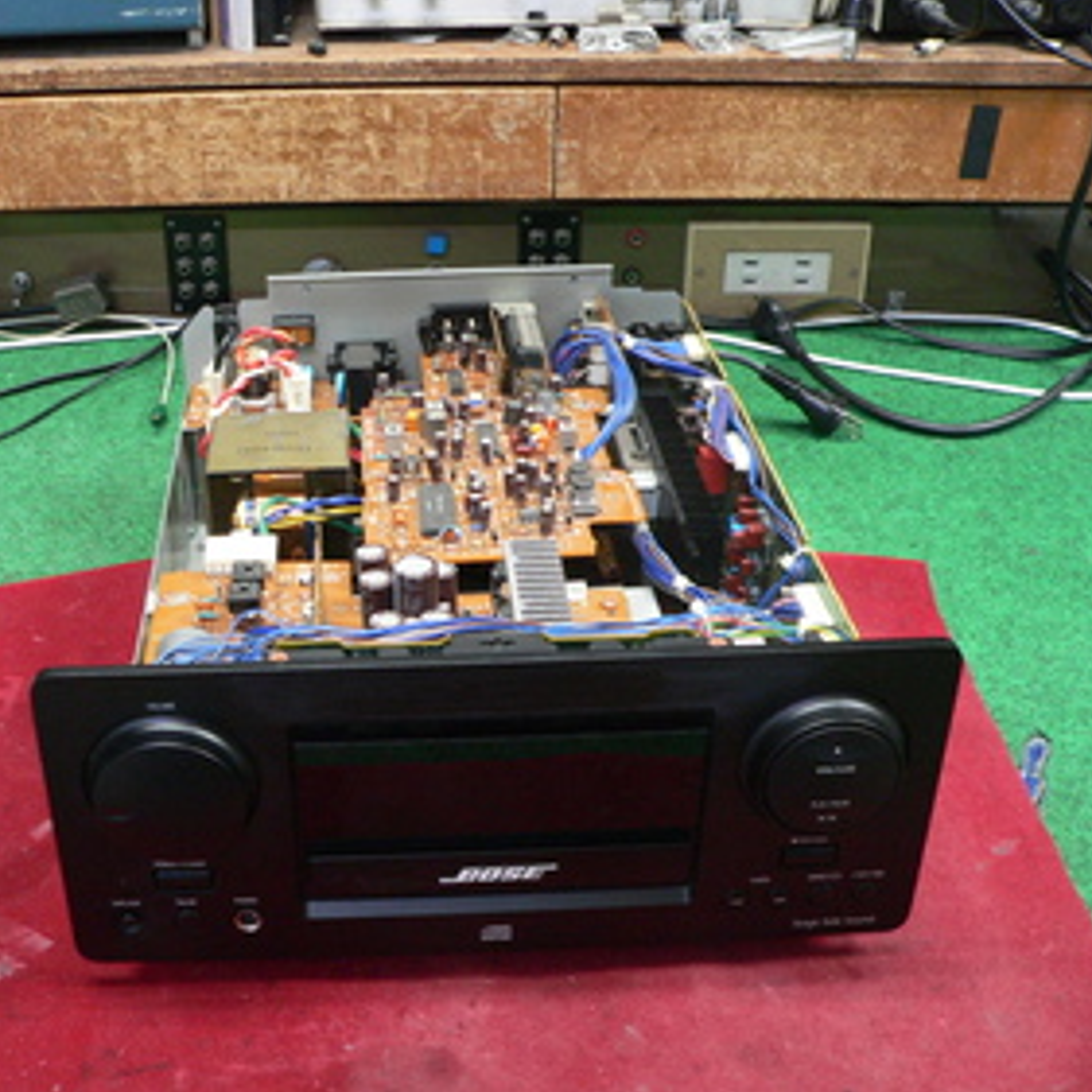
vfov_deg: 39.2
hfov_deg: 38.8
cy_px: 546
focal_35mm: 43
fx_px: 1535
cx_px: 385
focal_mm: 6
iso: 200
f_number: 2.8
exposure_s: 1/10
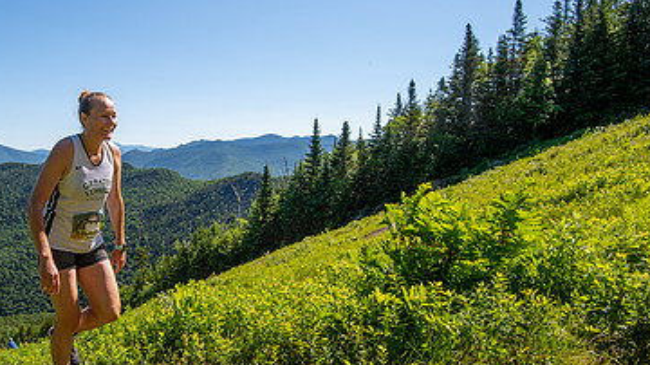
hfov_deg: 65.1
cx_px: 153
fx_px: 465
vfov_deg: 42.8
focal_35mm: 27
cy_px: 202
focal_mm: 16
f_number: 5
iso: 100
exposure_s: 1/640
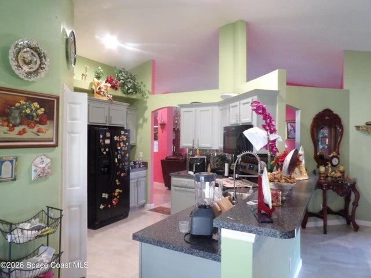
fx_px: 257
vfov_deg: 56.8
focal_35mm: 24
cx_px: 186
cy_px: 139
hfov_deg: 71.6
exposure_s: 1/17
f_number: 3.2
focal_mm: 4.3
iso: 712
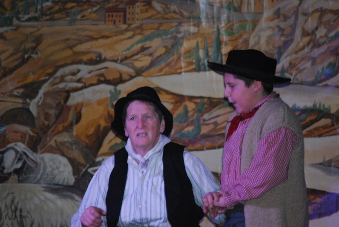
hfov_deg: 6.9
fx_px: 2830
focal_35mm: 300
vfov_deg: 4.6
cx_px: 170
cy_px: 114
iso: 1600
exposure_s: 1/60
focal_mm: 200
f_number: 5.6
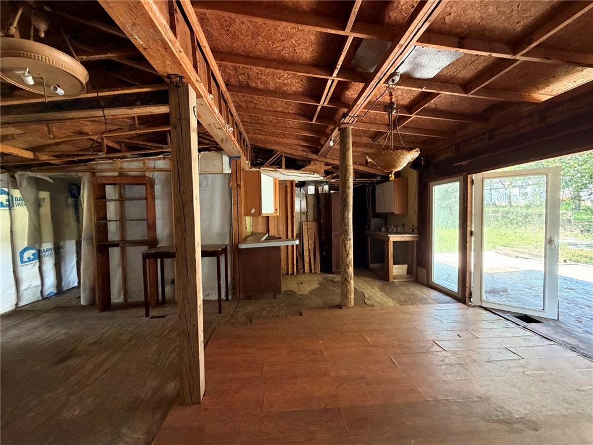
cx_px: 296
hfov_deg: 102.1
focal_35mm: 14
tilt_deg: -2.3
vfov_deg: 85.7
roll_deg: +1.7
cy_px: 222
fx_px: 240
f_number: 2.2
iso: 500
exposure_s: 1/60
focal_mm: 2.22
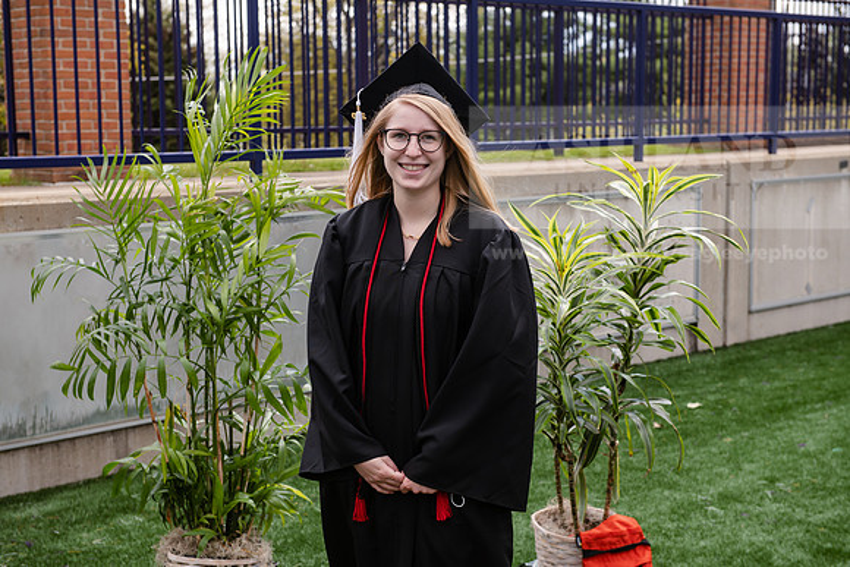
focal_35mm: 60
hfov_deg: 33.4
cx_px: 425
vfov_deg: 22.6
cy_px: 284
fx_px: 1417
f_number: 5.6
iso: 160
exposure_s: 1/250
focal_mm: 60
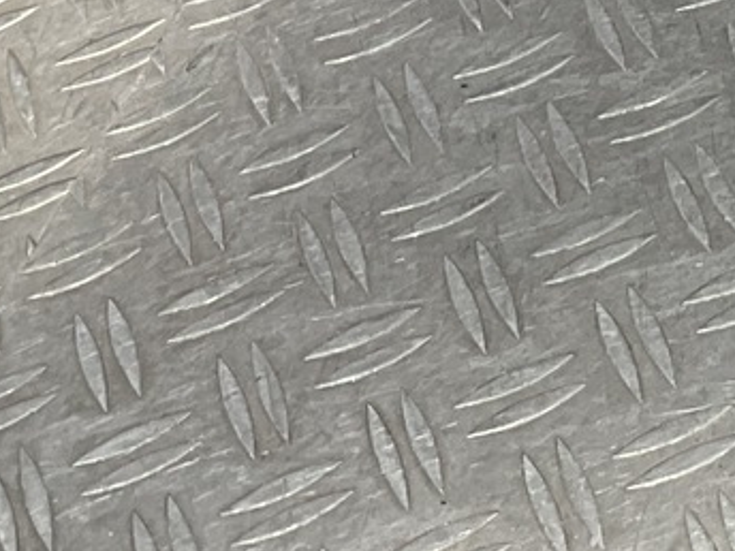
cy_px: -651
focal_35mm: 170
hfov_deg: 11.6
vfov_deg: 8.2
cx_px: 588
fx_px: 3610
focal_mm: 3
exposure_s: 1/375
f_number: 1.8
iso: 16
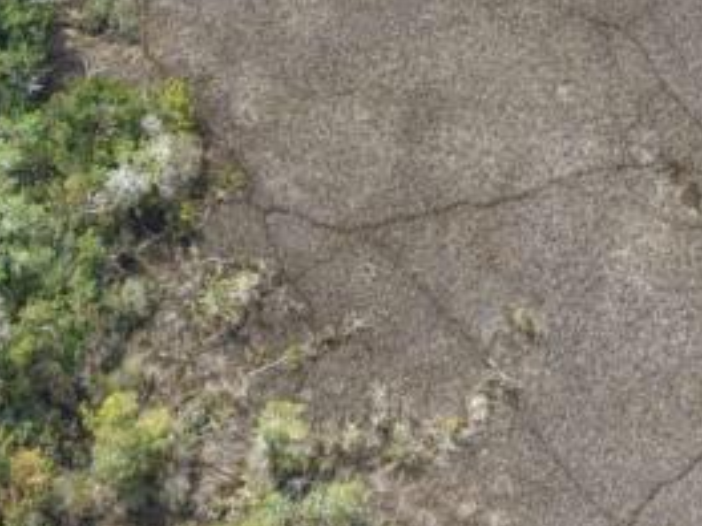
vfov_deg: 11.8
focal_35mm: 109
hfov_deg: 18.0
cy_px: -598
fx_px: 2210
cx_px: 372
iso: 100
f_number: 1.8
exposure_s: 1/1250
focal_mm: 8.67
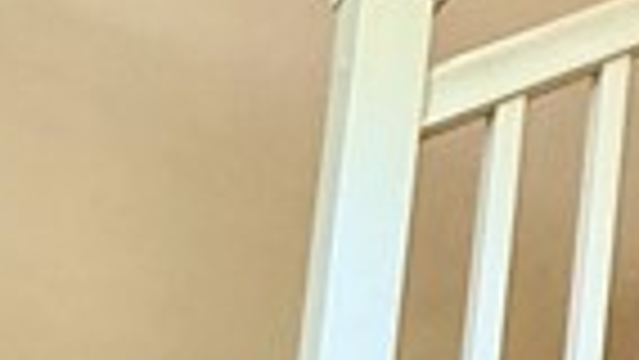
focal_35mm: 110
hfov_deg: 18.8
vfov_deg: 9.3
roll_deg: -5.0
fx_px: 1865
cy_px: 990
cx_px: 666
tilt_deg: +6.6
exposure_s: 1/60
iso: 400
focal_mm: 2.22
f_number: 2.2
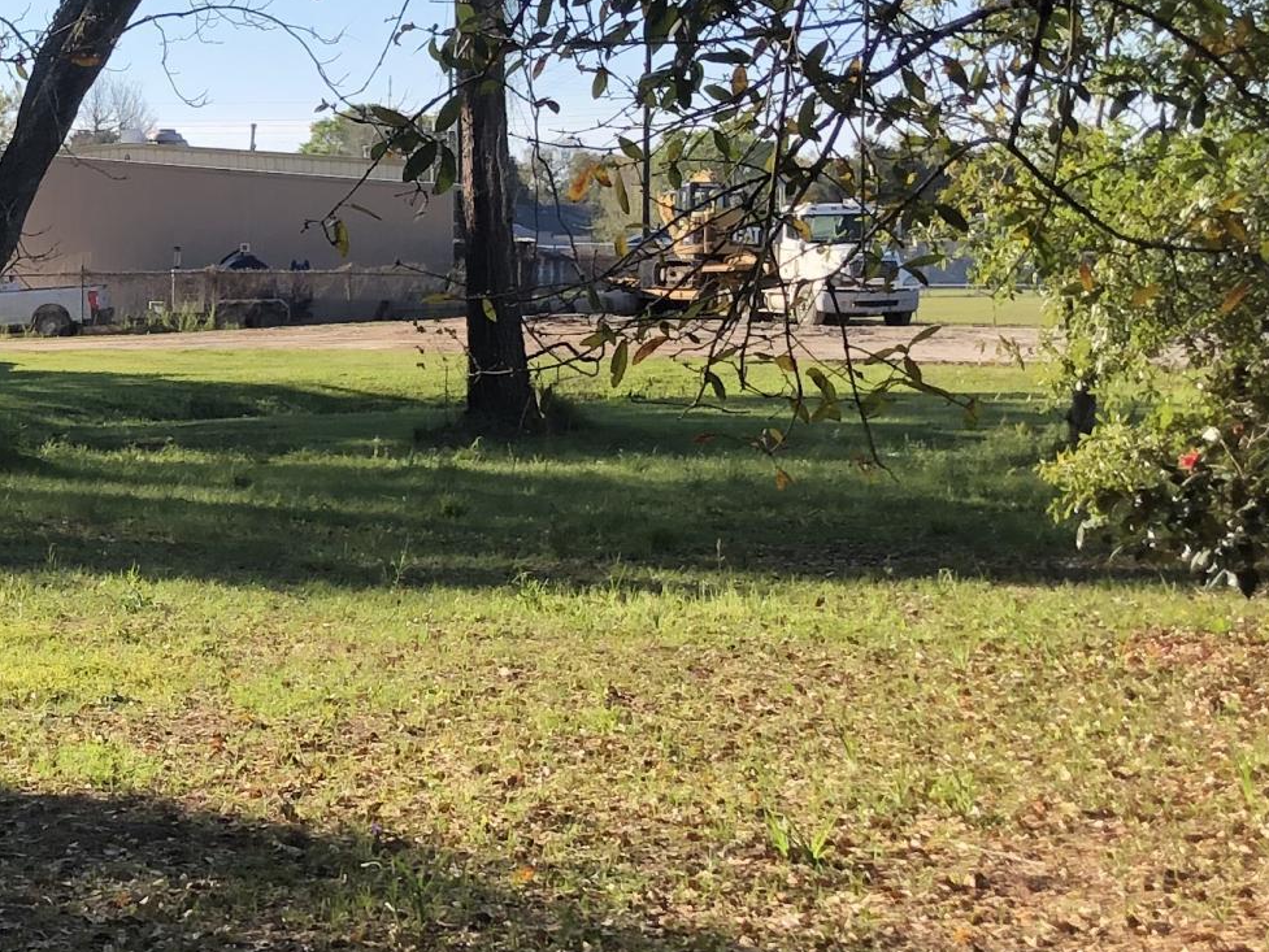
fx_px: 3153
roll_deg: +2.4
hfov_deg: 21.7
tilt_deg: -6.3
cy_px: 497
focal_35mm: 86
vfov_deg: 17.2
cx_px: -70
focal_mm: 3.99
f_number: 1.8
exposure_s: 1/571
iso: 20
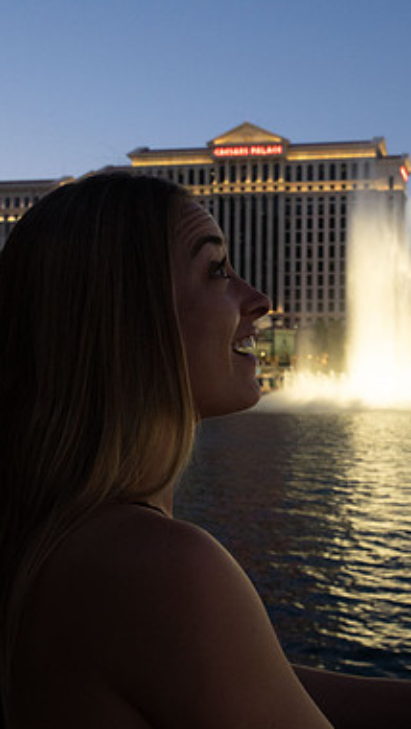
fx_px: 929
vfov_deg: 42.9
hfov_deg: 24.6
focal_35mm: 48
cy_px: 369
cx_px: 317
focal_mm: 30
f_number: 9
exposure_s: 1/60
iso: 2500
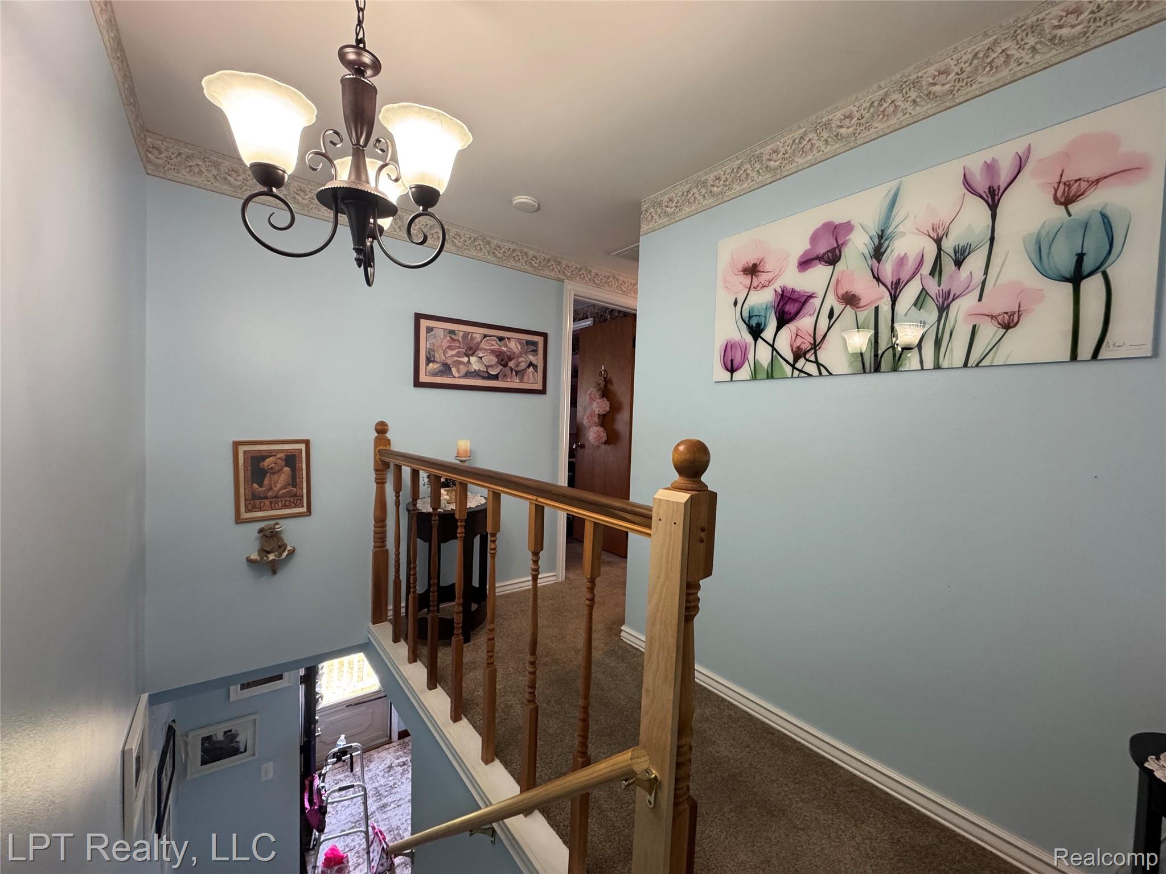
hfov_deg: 102.1
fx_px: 472
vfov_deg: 85.7
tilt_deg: -2.2
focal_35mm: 14
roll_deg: -1.4
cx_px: 583
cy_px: 437
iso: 320
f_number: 2.2
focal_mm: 2.22
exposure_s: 1/60
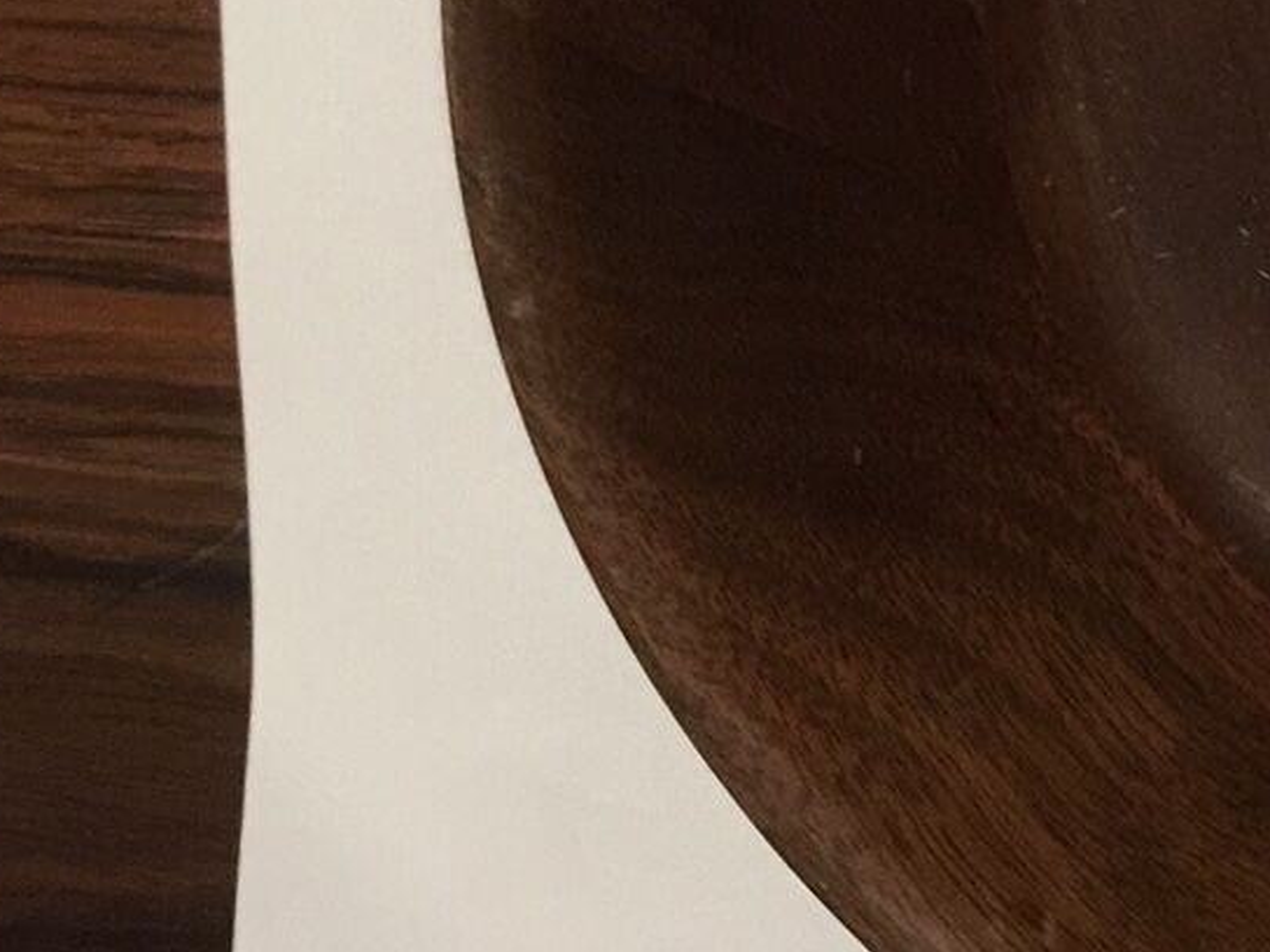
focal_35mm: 87
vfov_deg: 16.8
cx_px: 1870
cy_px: 182
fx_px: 3192
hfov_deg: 19.7
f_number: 2.2
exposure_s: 1/8
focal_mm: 4.15
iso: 200
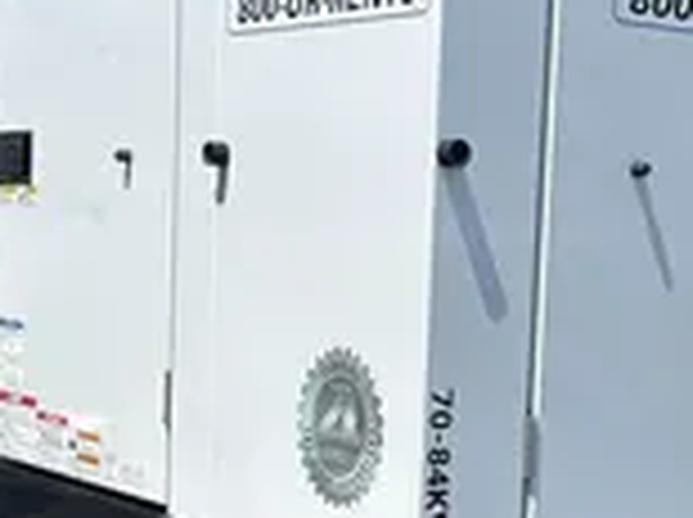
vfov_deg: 15.7
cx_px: 472
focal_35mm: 93
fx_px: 1859
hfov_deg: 21.0
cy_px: 435
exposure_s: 1/5348
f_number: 1.6
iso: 50
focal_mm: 5.96
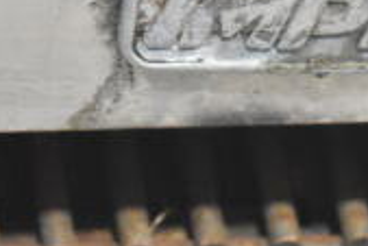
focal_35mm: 298
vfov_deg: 4.6
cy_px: -143
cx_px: 342
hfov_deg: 6.9
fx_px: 3047
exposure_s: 1/100
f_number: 5.6
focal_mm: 55
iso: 4500
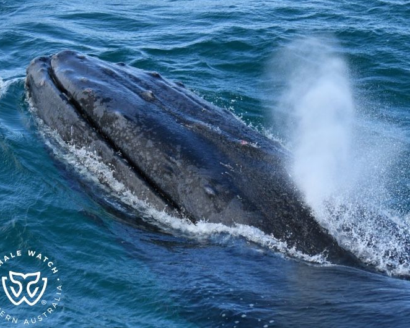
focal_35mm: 127
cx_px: 232
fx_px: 1542
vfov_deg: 12.2
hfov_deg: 15.1
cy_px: 164
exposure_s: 1/8000
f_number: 5
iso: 2000
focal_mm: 112
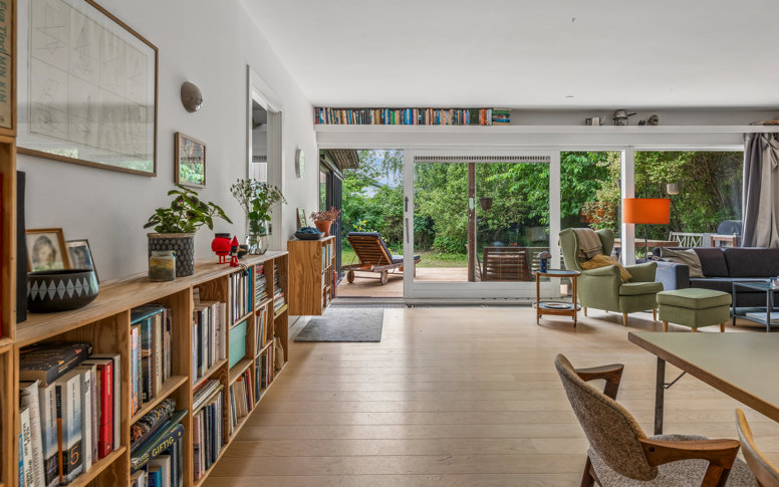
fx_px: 446
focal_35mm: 21
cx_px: 394
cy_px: 225
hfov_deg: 82.3
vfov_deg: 57.2
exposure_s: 1/25
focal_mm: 20
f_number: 8
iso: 125
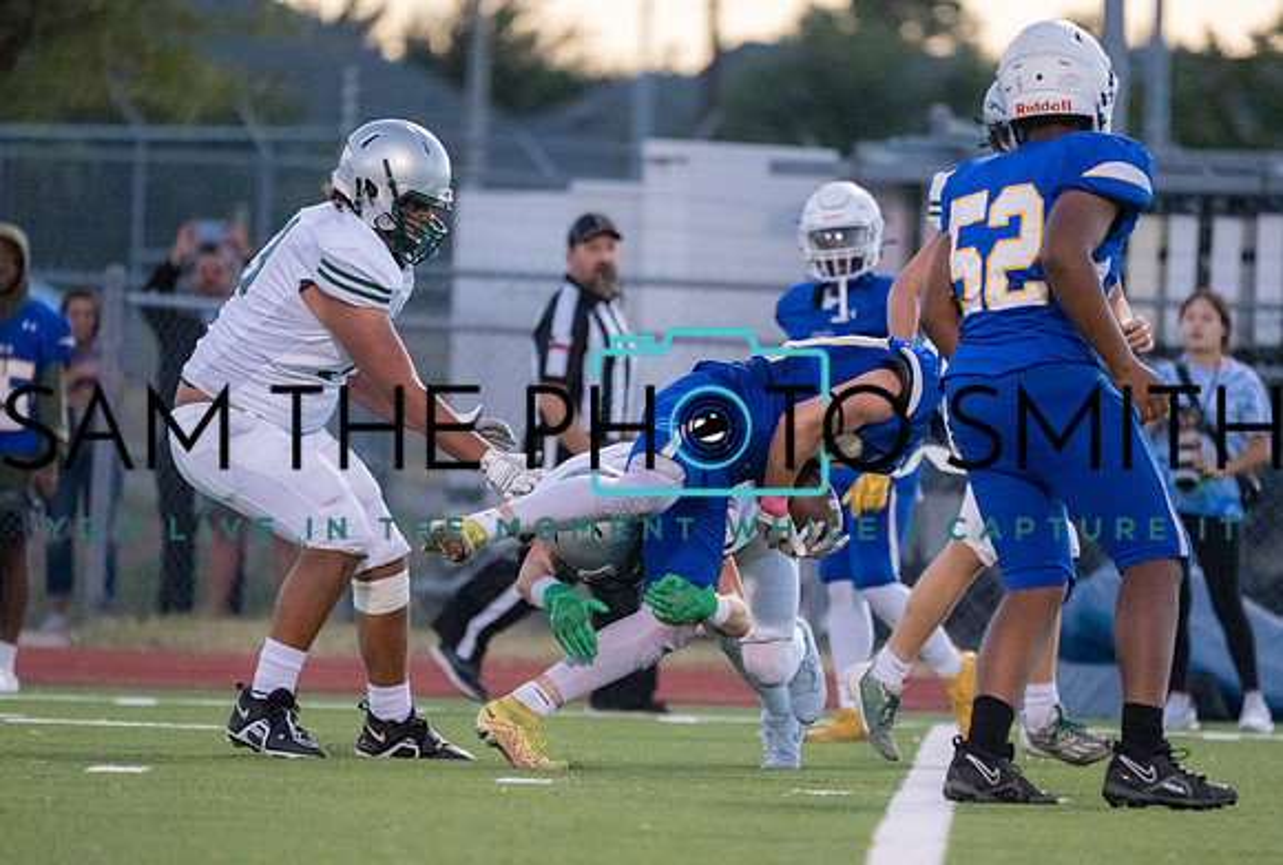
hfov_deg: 4.6
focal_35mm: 449
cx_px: 723
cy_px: 481
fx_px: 16054
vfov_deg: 3.1
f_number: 5.6
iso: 8000
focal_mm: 400
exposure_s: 1/1250
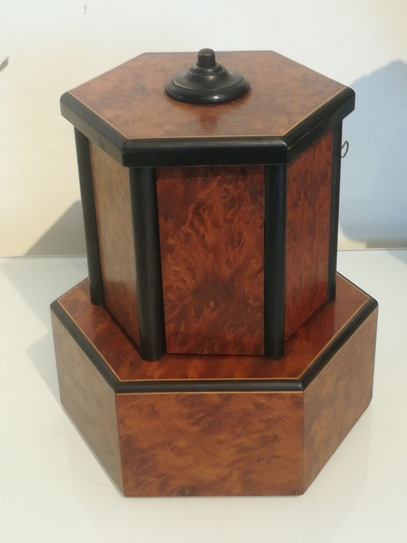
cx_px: 204
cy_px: 272
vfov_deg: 31.2
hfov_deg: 23.7
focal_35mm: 62
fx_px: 972
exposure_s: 1/25
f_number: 2.2
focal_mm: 3.83
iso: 500
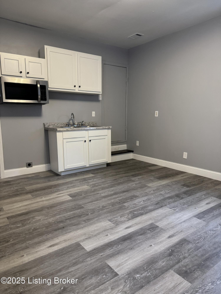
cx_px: 110
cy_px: 147
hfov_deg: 56.8
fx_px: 204
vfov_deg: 71.6
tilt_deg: -8.7
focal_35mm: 24
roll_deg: +1.4
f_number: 1.78
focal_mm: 6.76
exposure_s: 1/60
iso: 400
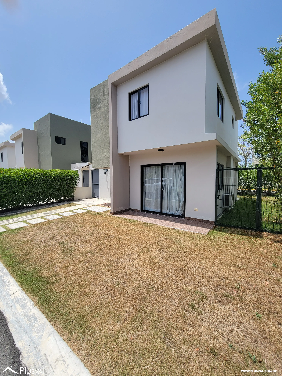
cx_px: 141
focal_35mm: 13
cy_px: 188
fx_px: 141
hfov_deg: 89.9
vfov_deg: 106.2
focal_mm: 2.2
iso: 50
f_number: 2.2
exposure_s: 1/1571
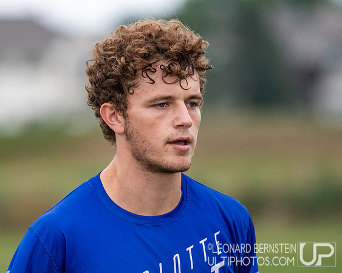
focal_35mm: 558
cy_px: 150
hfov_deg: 3.5
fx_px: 5642
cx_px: 122
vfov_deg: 2.8
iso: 1600
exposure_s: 1/2000
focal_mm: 300
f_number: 4
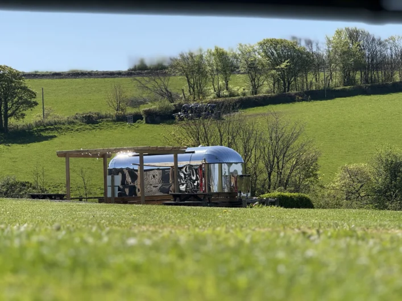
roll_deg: +2.6
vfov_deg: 12.3
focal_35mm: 120
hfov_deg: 16.4
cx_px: 201
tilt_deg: +4.0
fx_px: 1393
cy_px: 150
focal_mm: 15.66
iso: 64
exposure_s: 1/1096
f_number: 2.8
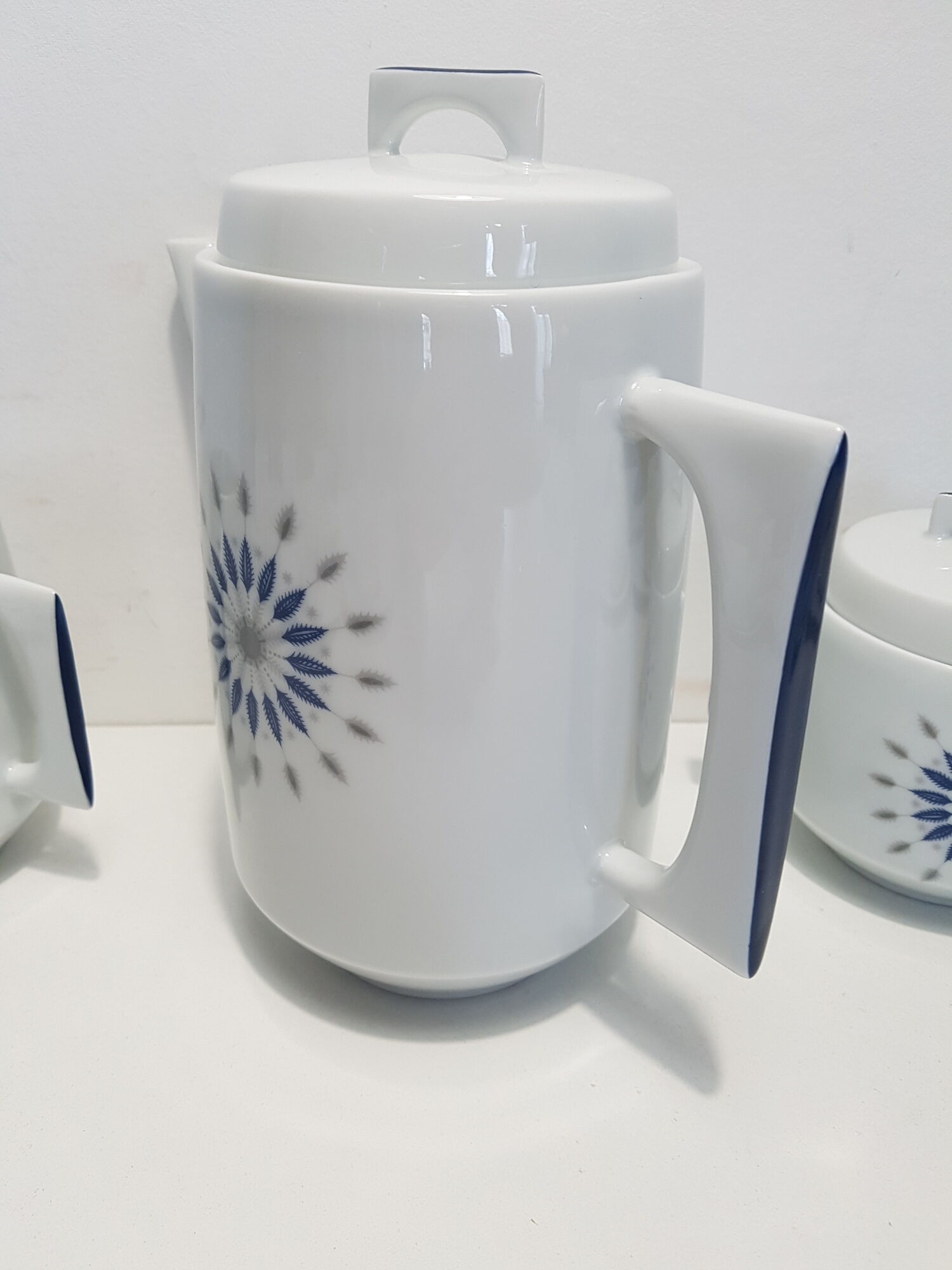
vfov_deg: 67.3
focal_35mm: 26
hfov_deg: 53.1
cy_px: 635
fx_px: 953
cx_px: 476
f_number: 1.7
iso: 125
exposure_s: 1/50
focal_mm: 4.2
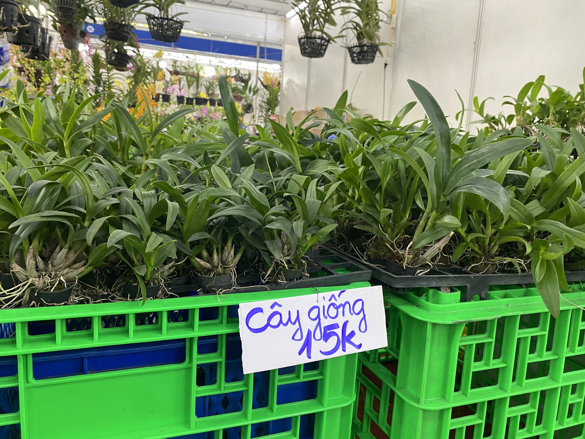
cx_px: 292
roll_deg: -4.0
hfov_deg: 67.3
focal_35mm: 26
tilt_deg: -8.1
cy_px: 220
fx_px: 439
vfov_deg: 53.1
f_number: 1.8
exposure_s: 1/62
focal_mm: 4.25
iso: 125
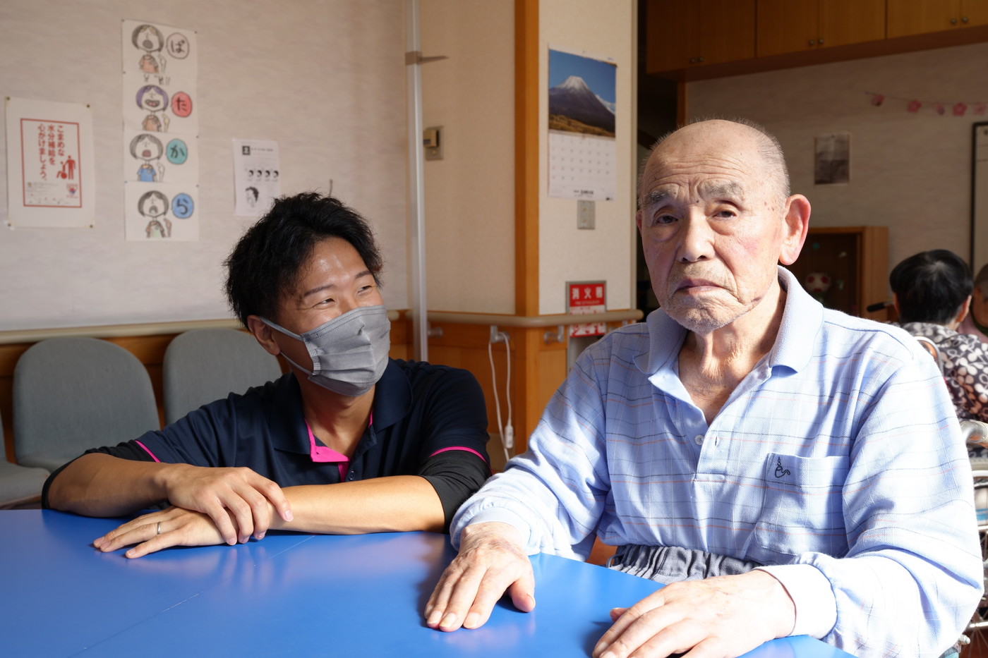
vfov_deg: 37.8
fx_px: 960
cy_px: 329
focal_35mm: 35
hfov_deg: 54.4
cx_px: 494
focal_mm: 35
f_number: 8
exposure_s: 1/50
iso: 100
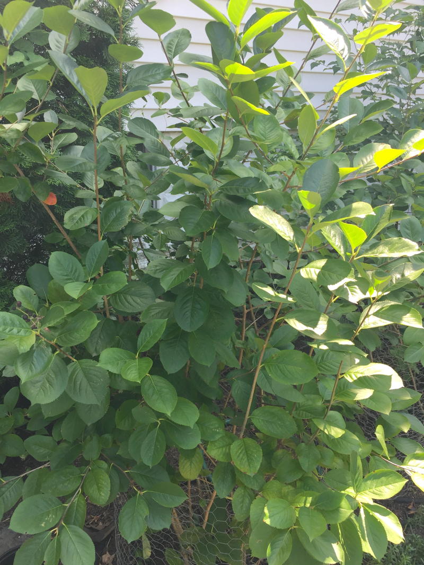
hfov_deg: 48.2
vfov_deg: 61.6
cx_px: 212
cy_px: 282
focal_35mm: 29
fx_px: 473
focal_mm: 4.15
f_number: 2.2
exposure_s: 1/258
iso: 32
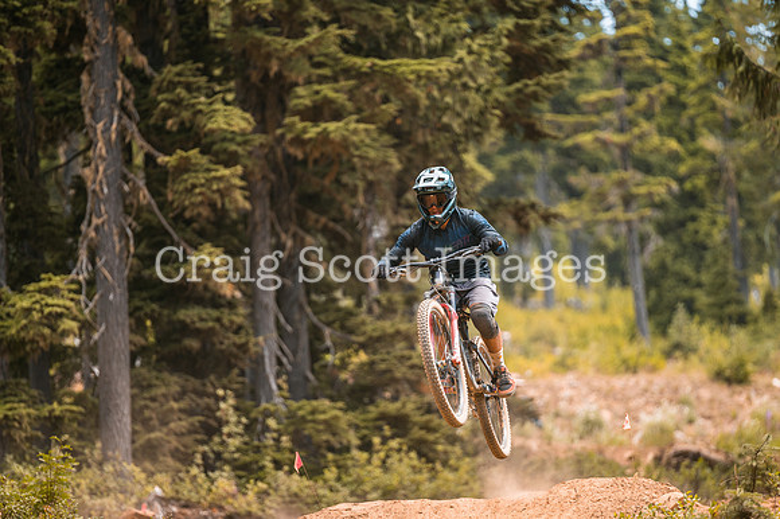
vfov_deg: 6.3
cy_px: 282
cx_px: 423
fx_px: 4702
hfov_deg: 9.5
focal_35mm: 217
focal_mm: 200
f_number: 2.8
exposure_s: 1/1600
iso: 320
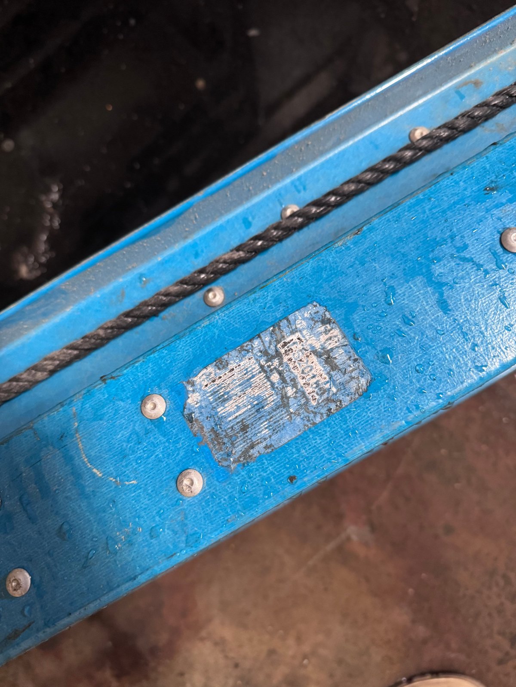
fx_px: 477
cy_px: 344
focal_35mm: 24
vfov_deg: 71.6
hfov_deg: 56.8
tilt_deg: -84.5
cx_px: 258
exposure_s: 1/33
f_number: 1.78
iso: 640
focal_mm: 6.76
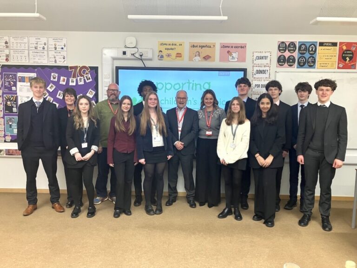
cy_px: 134
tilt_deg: -6.5
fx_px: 289
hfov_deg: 63.4
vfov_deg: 49.7
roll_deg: +0.1
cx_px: 178
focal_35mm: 28
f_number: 1.8
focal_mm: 3.99
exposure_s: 1/59
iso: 250
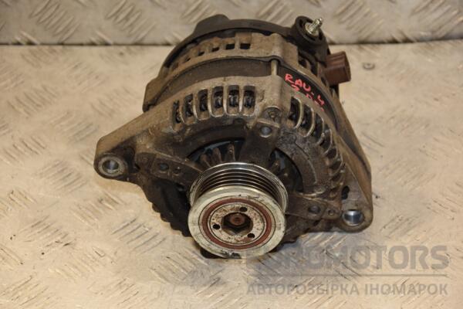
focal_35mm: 112
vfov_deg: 12.2
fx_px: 1447
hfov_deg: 18.2
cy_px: 154
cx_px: 232
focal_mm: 75
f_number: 5.3
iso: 800
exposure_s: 1/160
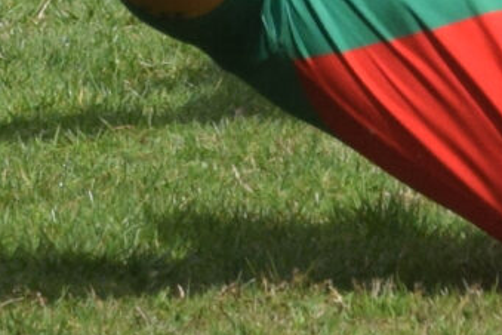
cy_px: -646
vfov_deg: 1.2
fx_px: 16575
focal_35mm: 1189
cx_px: -333
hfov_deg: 1.7
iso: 400
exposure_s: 1/1600
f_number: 6.3
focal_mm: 105
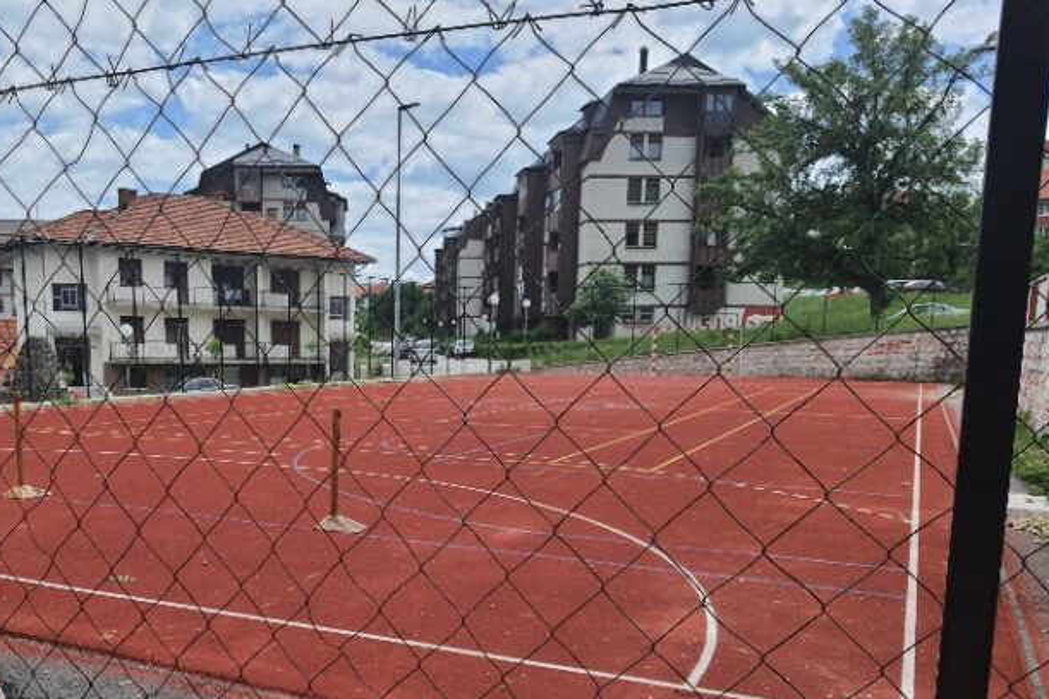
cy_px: 493
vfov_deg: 38.2
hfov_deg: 55.2
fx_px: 990
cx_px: 393
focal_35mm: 34
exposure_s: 1/3333
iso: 50
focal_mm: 4.32
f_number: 1.7
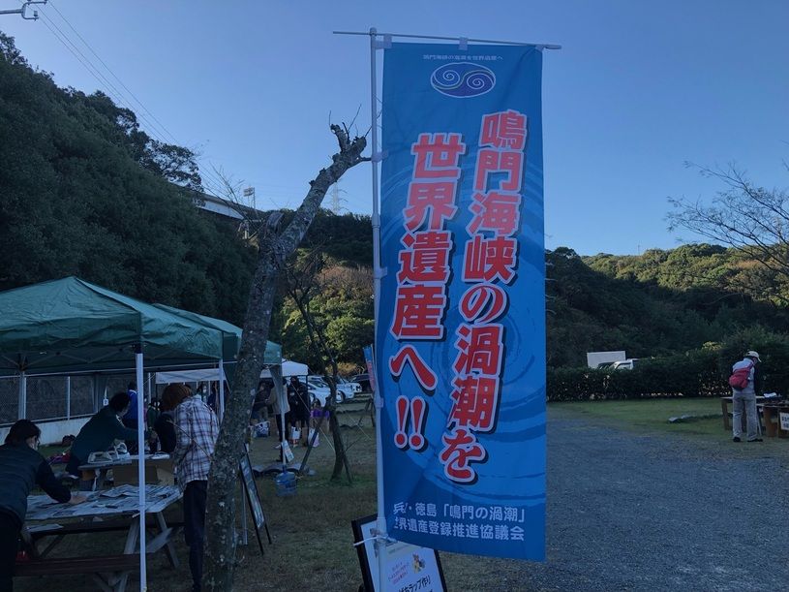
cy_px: 296
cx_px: 394
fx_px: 638
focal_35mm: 28
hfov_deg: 63.5
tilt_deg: +8.0
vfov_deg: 49.7
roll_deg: +3.9
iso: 20
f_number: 1.8
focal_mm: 3.99
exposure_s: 1/444
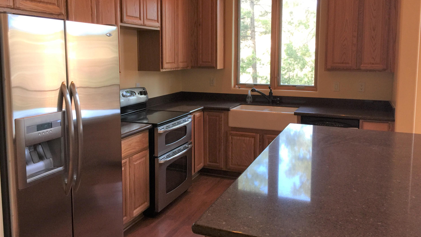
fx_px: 357
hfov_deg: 61.0
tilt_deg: -5.9
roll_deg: -0.7
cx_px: 210
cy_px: 88
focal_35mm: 32
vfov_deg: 36.5
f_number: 2.2
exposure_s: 1/30
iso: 50
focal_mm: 4.15
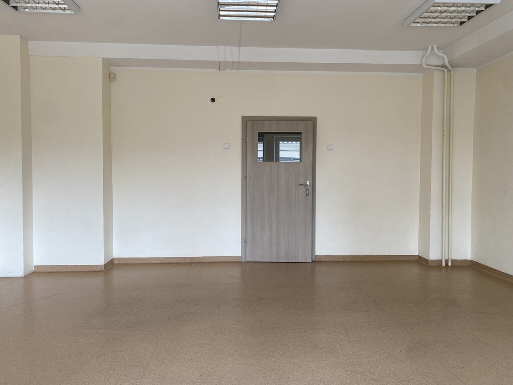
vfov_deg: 53.1
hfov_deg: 67.3
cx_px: 256
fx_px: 385
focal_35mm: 26
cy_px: 192
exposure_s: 1/121
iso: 125
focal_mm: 4.25
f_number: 1.8
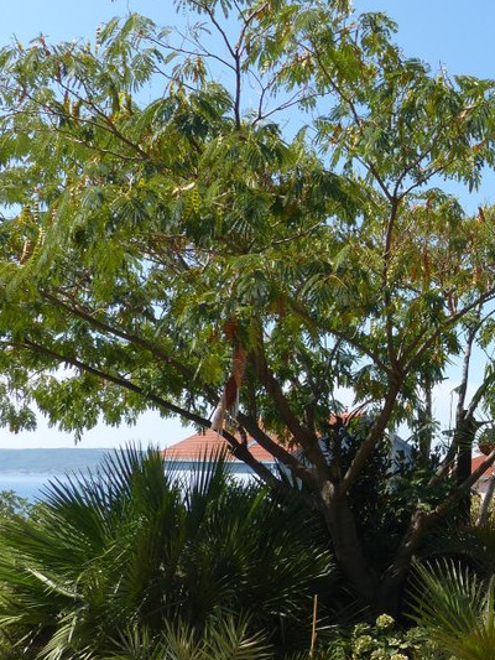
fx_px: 953
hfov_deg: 27.3
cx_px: 504
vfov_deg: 38.1
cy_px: 389
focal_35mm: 50
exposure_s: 1/500
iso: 100
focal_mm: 4.5
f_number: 4
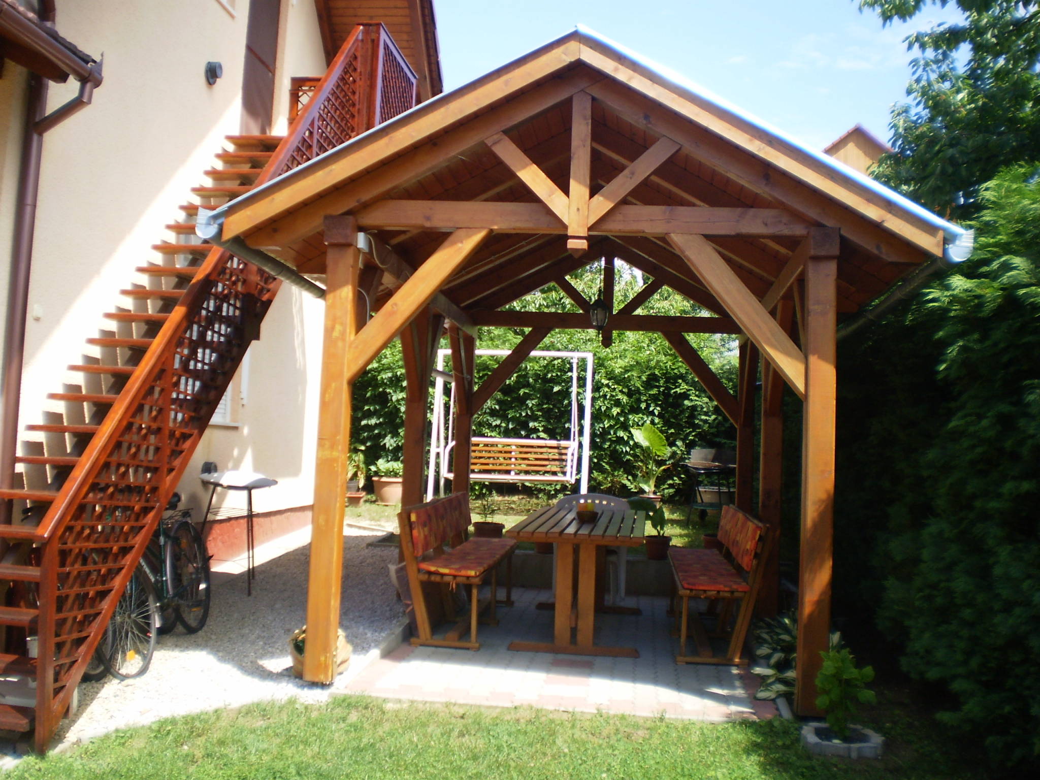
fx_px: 1082
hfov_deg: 51.4
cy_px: 390
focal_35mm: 36
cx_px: 520
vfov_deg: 39.7
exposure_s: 1/320
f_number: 3.1
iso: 64
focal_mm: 6.3
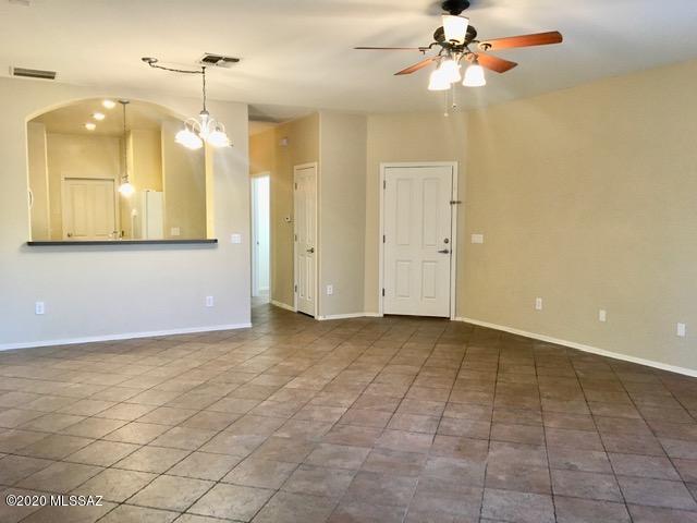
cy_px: 262
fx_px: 584
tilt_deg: -4.2
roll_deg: -0.2
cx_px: 348
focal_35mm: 29
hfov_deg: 61.7
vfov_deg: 48.2
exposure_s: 1/30
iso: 160
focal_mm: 4.15
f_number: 2.2
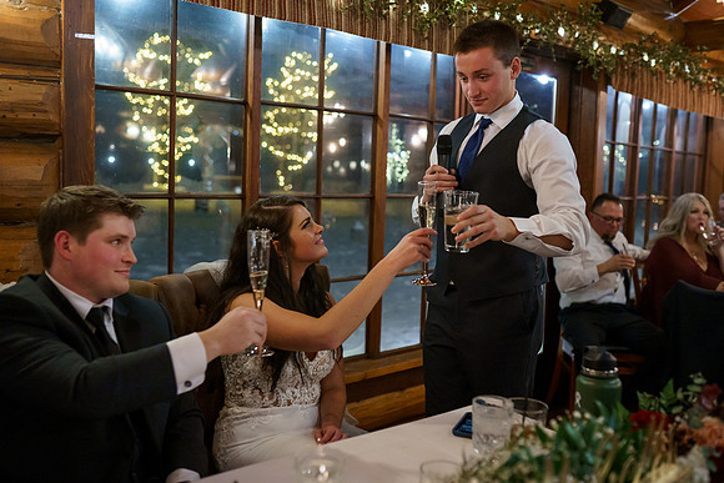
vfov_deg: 37.9
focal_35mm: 35
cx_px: 362
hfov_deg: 54.4
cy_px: 242
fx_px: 704
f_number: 2.2
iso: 3200
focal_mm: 35
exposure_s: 1/250
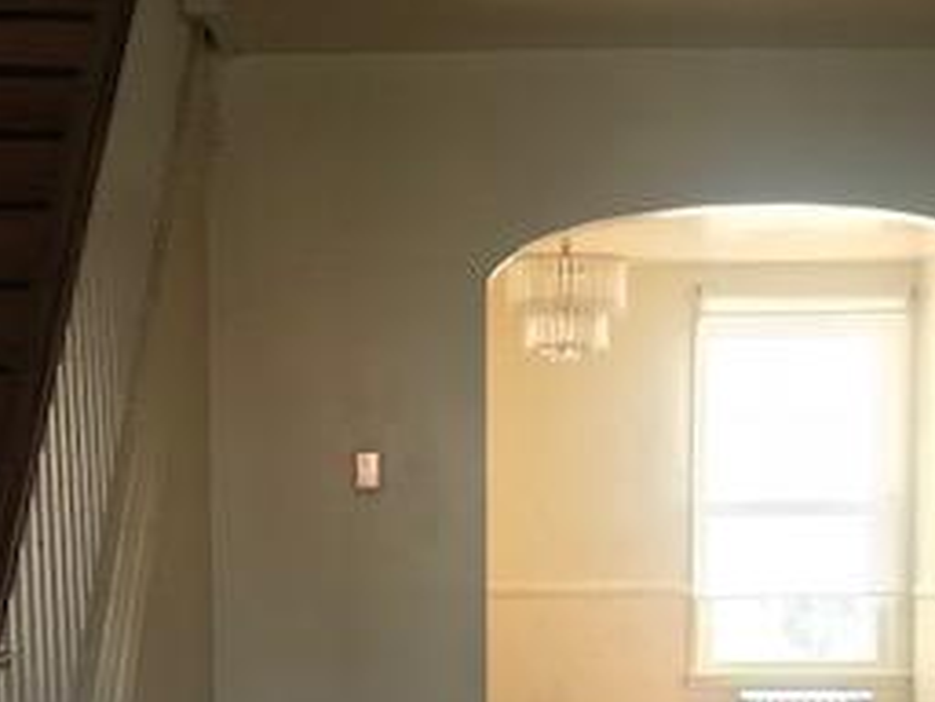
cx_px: 438
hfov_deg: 27.8
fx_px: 1891
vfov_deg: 20.4
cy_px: 687
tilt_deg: -6.0
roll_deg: +0.1
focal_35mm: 70
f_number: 1.8
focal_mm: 3.99
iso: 40
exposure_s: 1/120
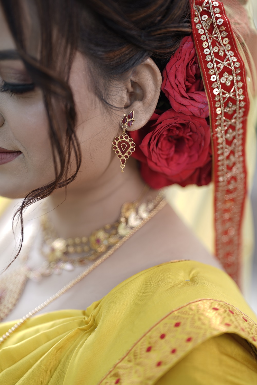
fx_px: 910
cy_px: 192
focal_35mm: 85
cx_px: 128
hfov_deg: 16.1
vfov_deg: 23.9
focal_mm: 85
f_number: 1.4
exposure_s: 1/200
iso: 50
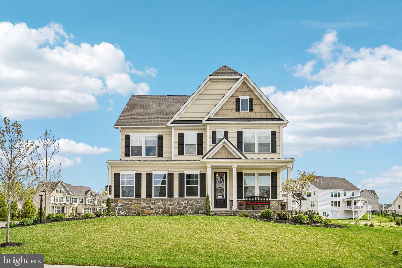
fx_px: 335
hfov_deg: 61.9
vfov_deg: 43.6
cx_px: 201
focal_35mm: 30
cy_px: 134
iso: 400
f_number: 8
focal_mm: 30
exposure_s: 1/1000
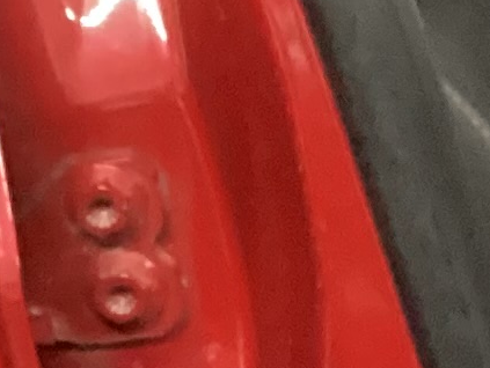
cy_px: 43
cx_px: 1341
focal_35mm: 239
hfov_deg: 7.5
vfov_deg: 6.2
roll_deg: +1.0
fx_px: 3386
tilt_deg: -22.1
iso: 800
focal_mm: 3.3
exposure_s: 1/25
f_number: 2.4
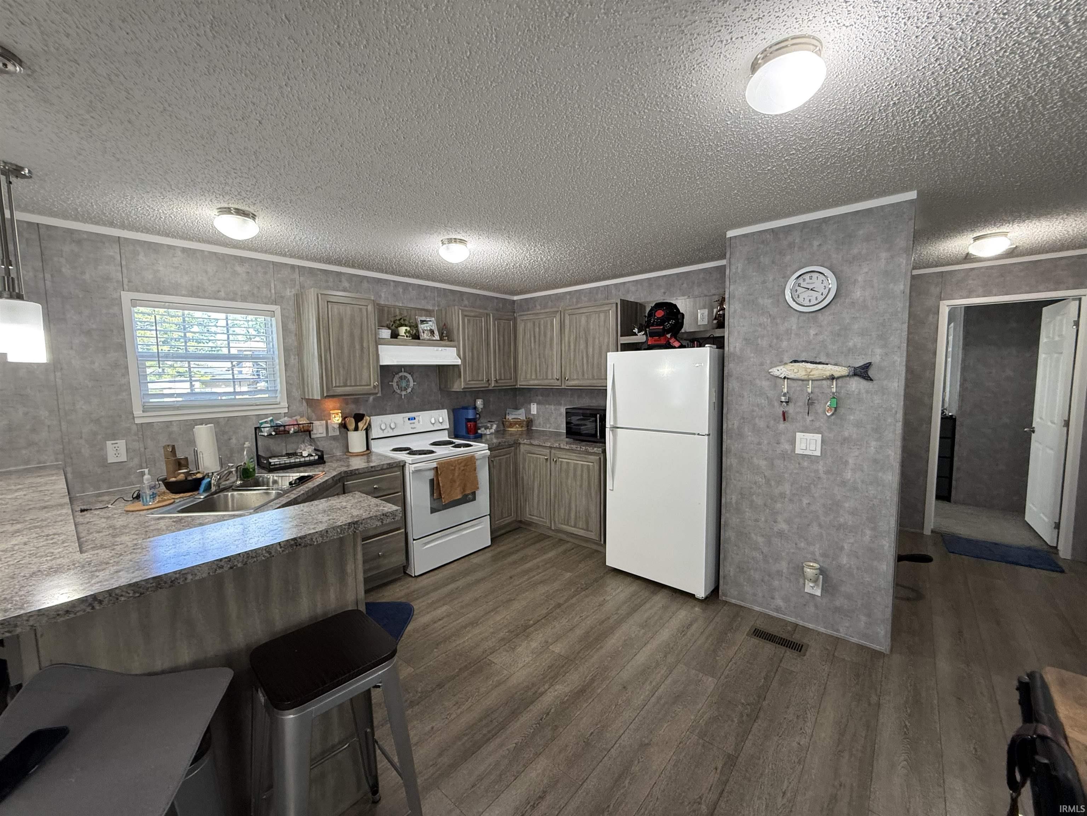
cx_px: 544
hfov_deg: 102.1
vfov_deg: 85.7
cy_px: 408
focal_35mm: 14
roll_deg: +0.6
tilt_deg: -4.3
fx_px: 440
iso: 250
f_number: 2.2
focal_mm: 2.22
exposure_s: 1/60
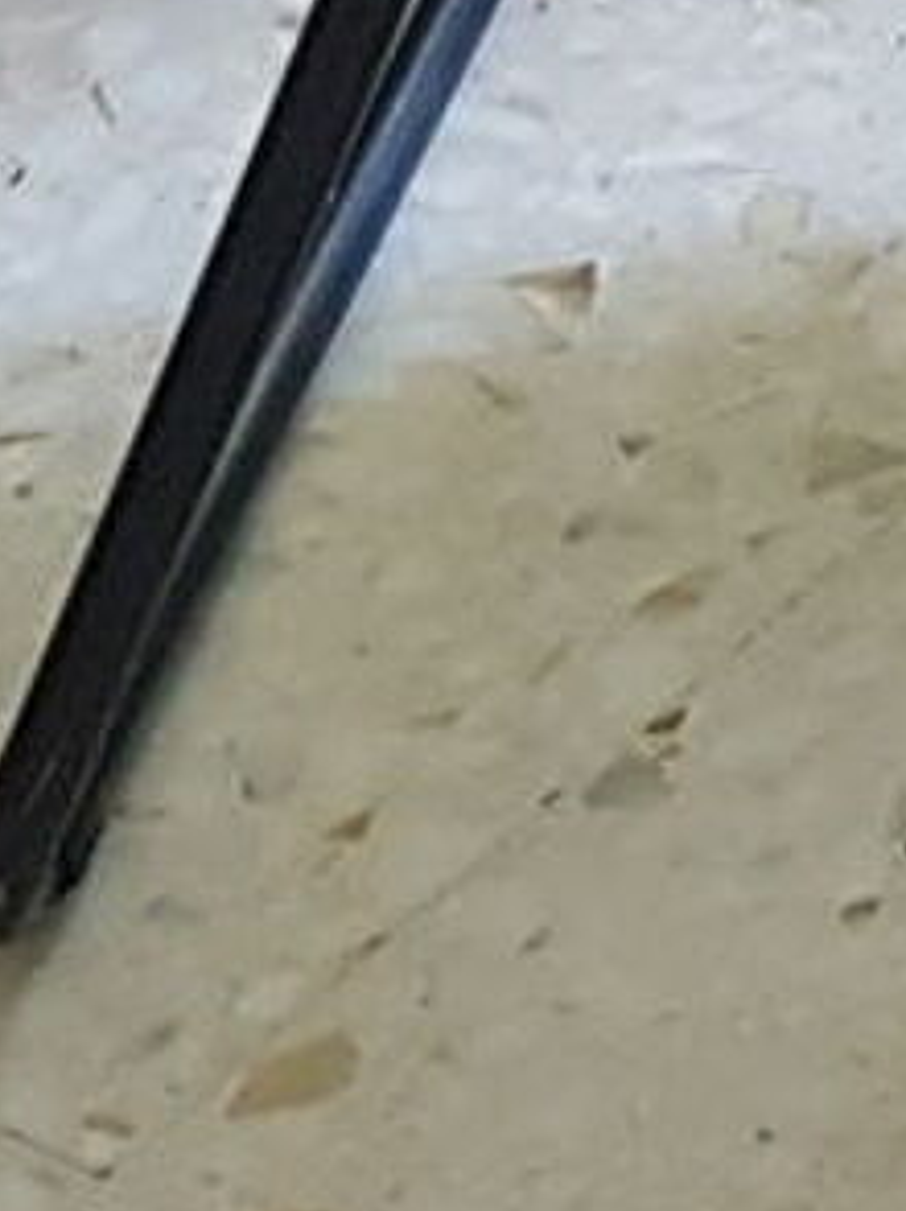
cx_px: 1960
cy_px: -348
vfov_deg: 15.9
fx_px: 4124
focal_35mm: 118
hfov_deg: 11.1
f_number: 1.7
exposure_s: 1/33
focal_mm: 4.2
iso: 160
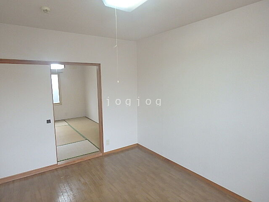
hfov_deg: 79.0
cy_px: 101
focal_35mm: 21
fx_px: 163
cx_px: 134
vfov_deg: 63.4
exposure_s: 1/30
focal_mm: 3.7
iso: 400
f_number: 3.5
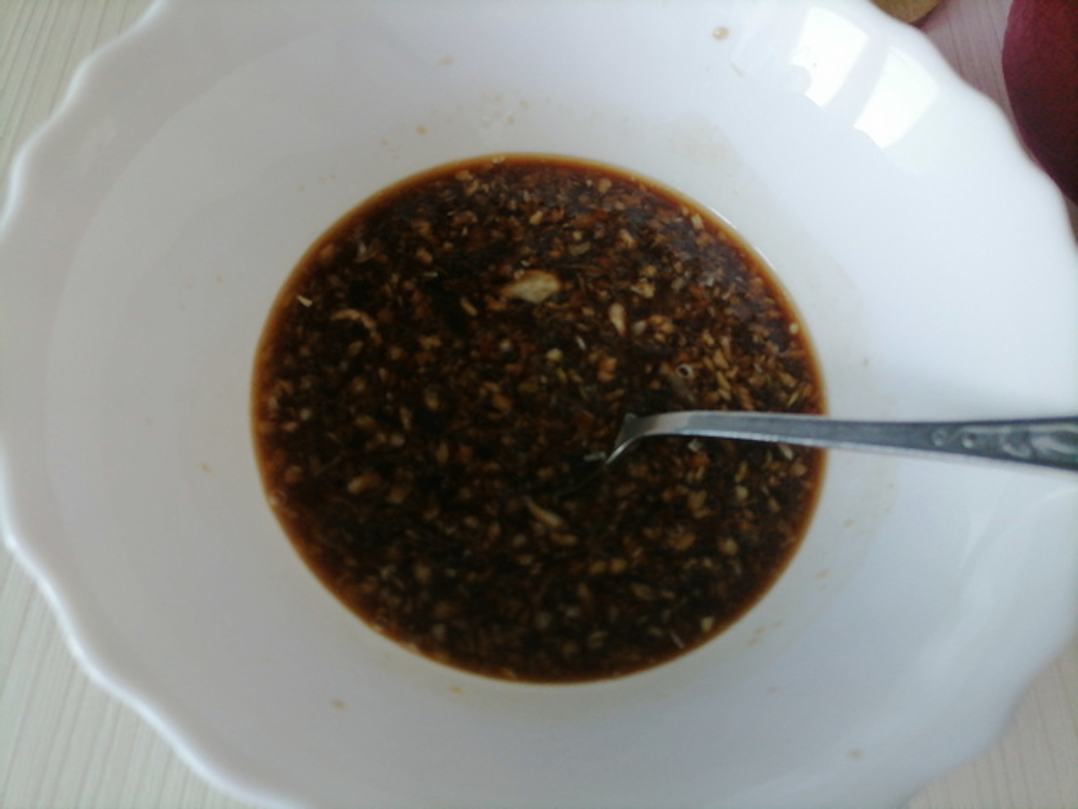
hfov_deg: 67.3
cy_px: 404
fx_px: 810
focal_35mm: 26
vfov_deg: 53.1
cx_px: 539
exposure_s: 1/45
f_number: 1.8
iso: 200
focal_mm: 5.4
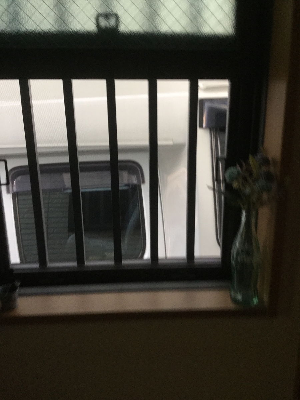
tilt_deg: -14.9
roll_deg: +0.1
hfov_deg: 45.4
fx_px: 358
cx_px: 150
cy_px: 200
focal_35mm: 31
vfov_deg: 58.4
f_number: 2.4
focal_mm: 3.3
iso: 80
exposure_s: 1/30
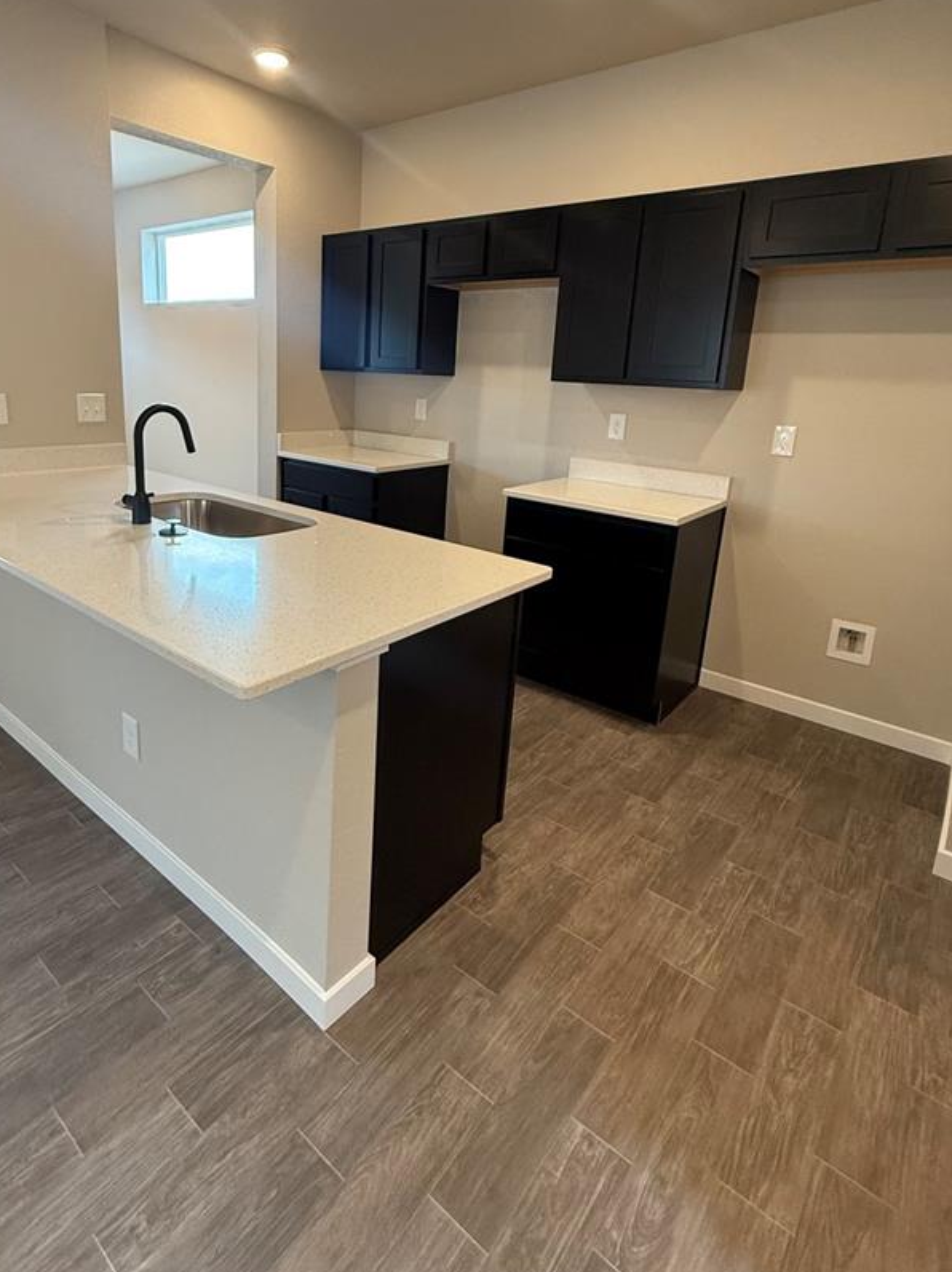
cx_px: 399
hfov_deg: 68.2
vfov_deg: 84.1
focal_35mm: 19
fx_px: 697
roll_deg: -2.4
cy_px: 535
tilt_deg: -13.4
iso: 320
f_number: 2.2
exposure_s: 1/120
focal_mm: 2.22
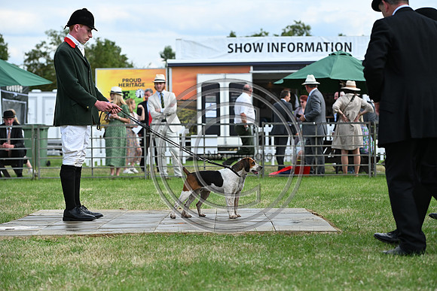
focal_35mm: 102
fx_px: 1238
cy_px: 146
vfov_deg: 13.4
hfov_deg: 20.0
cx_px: 218
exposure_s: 1/1000
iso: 360
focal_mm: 102
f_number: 4.5
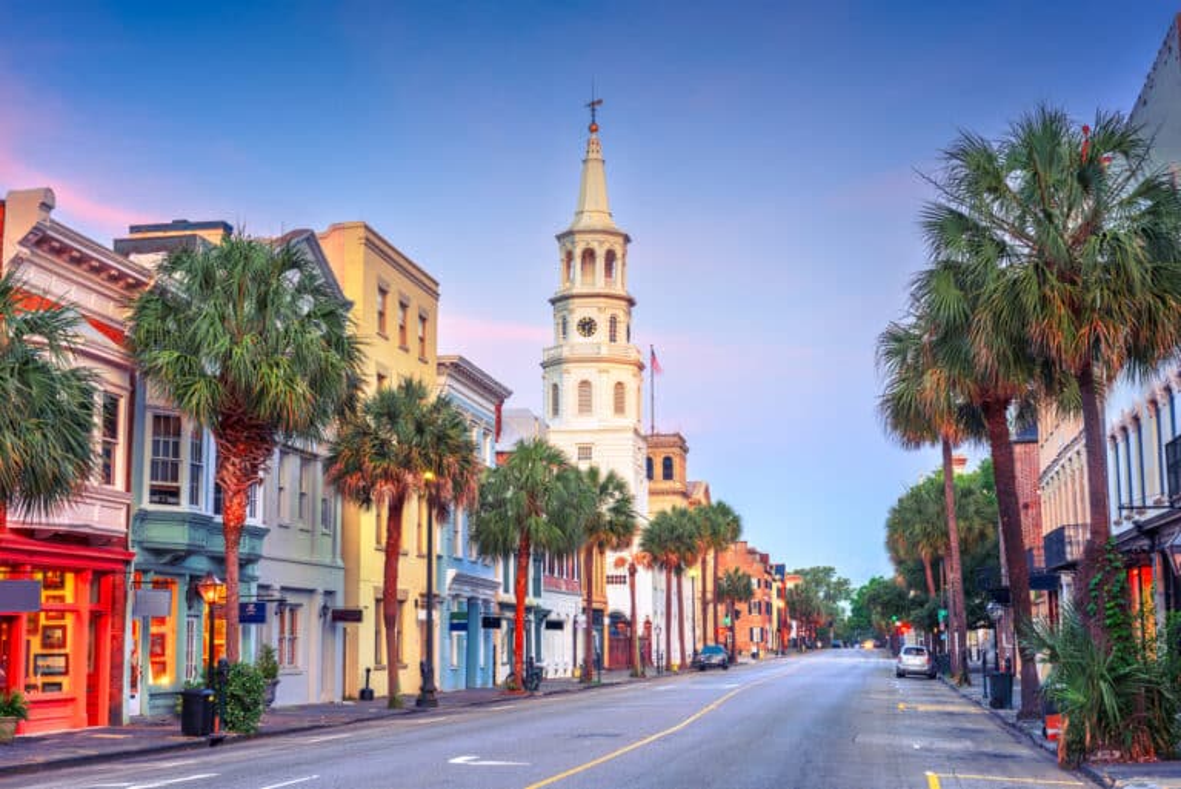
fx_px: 1575
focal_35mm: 48
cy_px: 394
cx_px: 590
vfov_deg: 28.1
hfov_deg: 41.1
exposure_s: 8
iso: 64
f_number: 14
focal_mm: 48
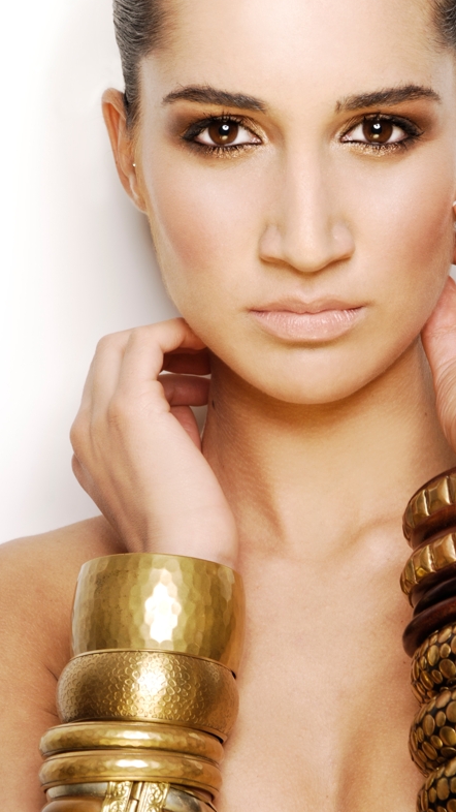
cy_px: 443
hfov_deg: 8.7
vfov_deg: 15.3
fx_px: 3010
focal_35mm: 140
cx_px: 341
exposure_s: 1/160
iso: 100
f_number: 9
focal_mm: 70
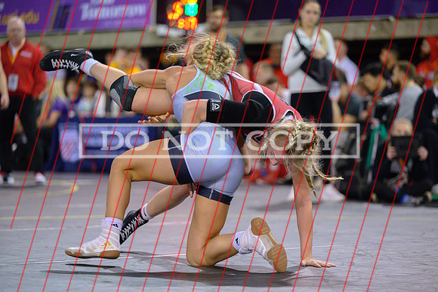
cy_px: 146
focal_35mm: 135
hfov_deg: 15.2
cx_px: 219
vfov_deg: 10.2
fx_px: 1643
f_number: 2.8
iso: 5600
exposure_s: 1/800
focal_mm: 135
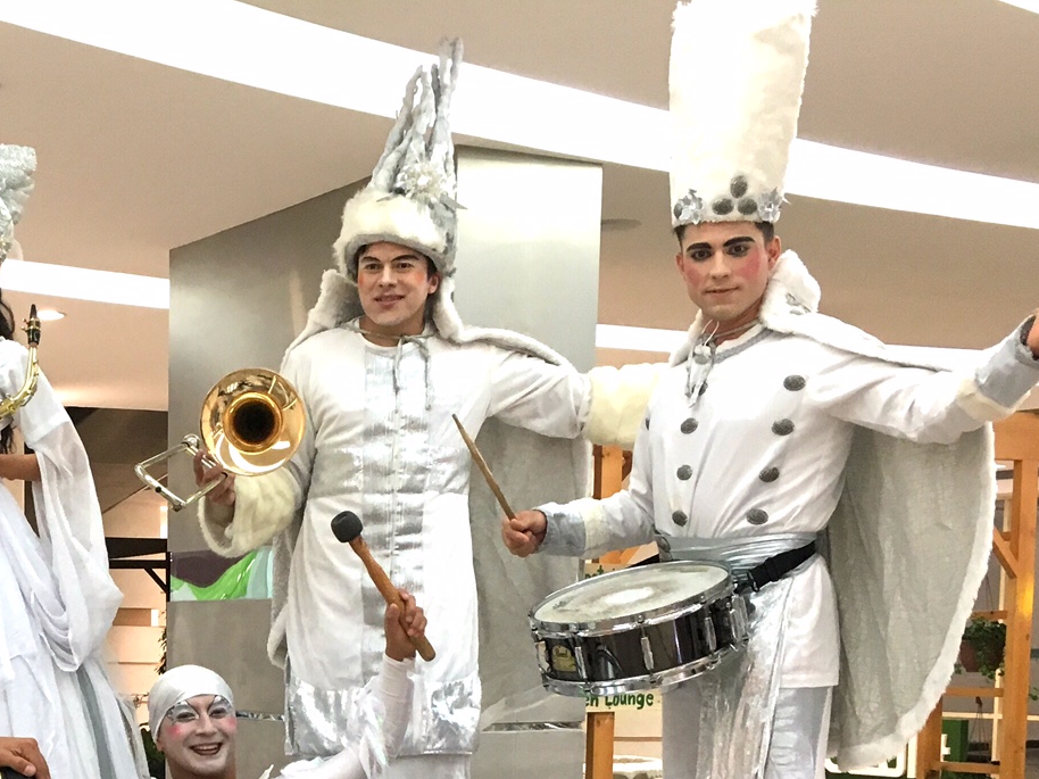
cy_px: 856
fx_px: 1920
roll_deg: +0.4
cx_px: 77
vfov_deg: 21.7
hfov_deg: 28.9
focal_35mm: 64
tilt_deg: -5.6
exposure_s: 1/33
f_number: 2.2
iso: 64
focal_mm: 4.15
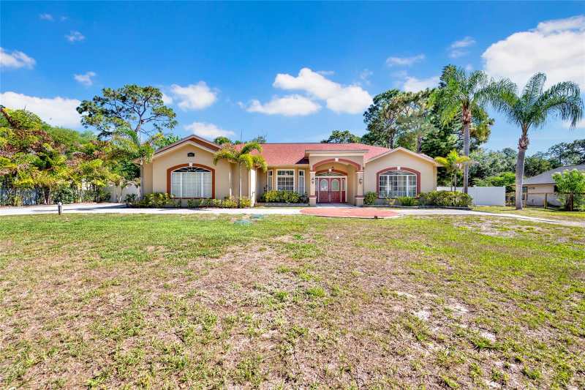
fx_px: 227
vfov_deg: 81.2
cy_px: 195
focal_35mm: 14
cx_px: 292
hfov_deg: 104.3
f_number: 6.3
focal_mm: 14
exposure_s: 1/1000
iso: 250
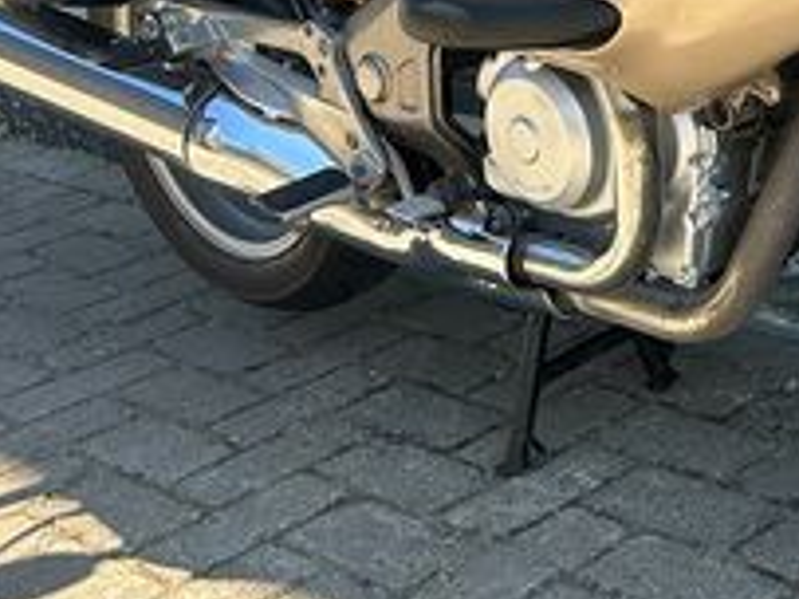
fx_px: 1892
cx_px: 811
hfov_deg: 22.8
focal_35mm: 82
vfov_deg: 17.1
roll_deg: +4.5
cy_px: -138
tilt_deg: -6.9
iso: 50
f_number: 1.5
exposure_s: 1/833
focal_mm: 5.7
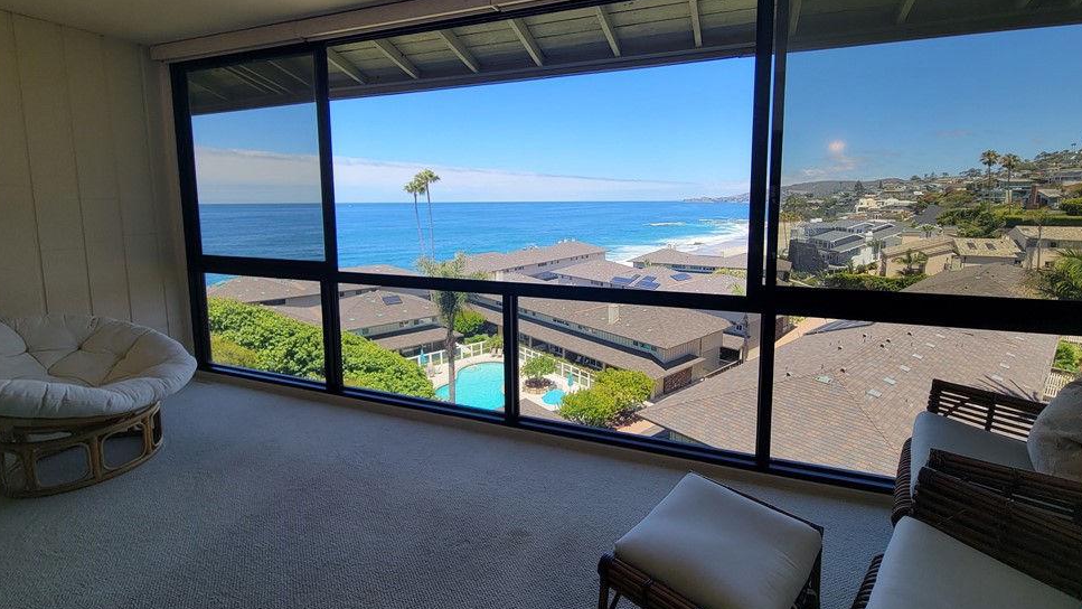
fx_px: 430
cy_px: 246
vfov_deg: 69.9
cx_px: 561
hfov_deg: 103.0
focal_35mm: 15
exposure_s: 1/574
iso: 50
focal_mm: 2.2
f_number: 2.2
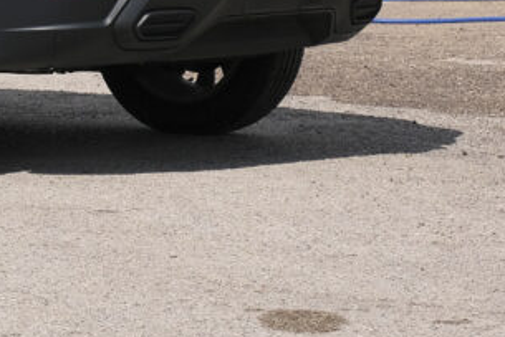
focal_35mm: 228
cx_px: -260
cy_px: -135
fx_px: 3201
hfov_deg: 8.8
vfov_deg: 6.0
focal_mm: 45
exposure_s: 1/640
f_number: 9
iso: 160
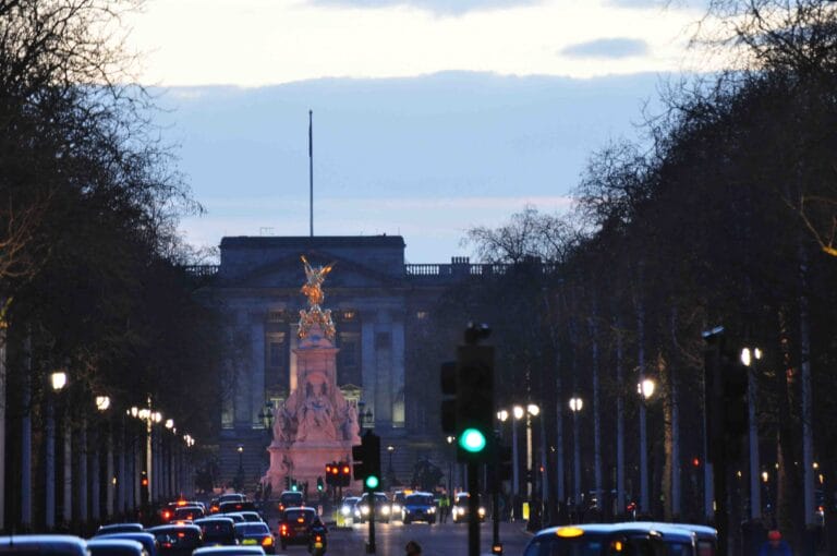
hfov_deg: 4.6
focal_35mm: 450
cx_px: 418
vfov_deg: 3.0
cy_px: 278
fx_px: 10449
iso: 800
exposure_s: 1/20
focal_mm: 300
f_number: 6.3
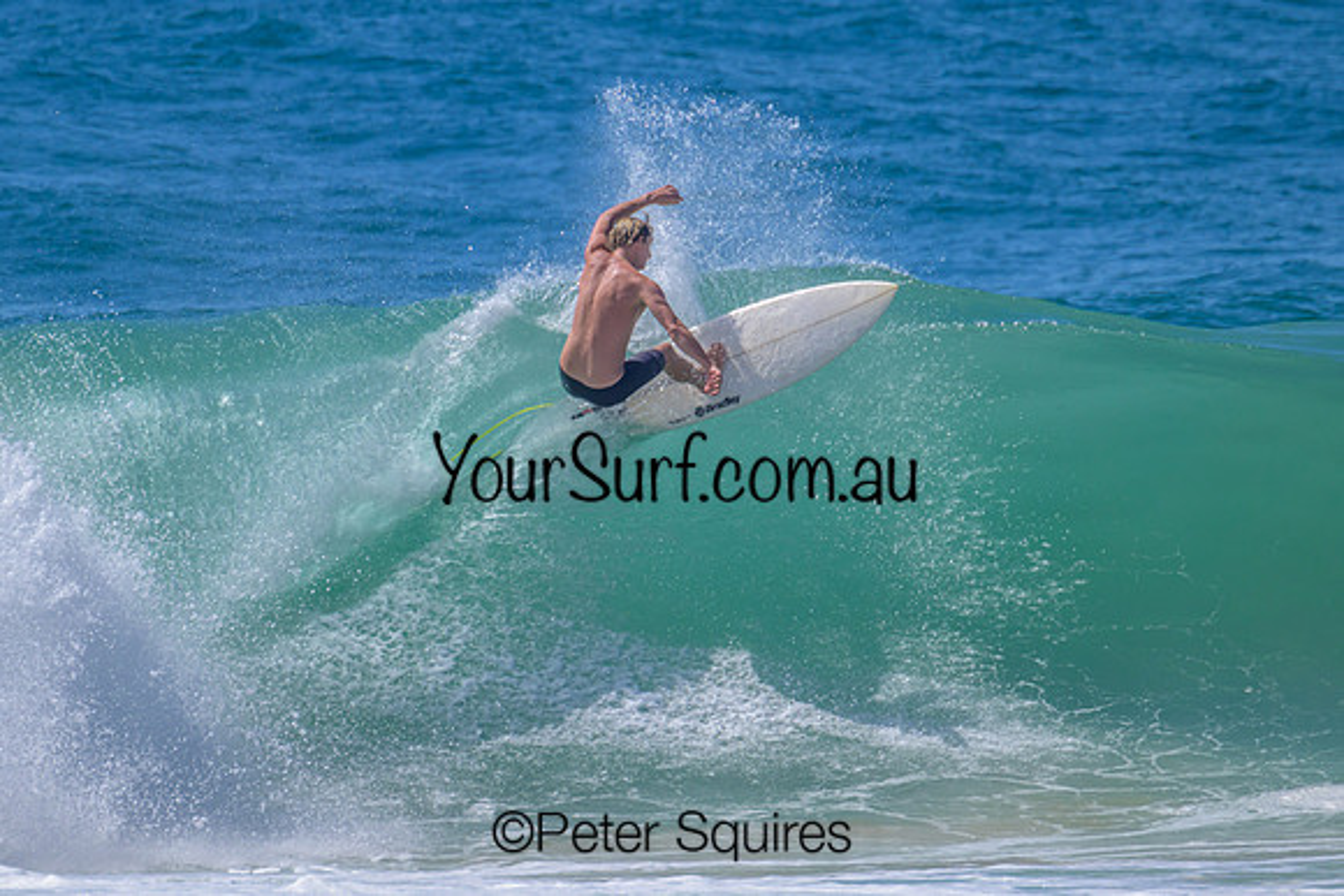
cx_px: 611
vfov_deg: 1.5
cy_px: 387
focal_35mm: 909
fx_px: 33960
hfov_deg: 2.3
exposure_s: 1/2000
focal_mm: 800
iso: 720
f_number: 11
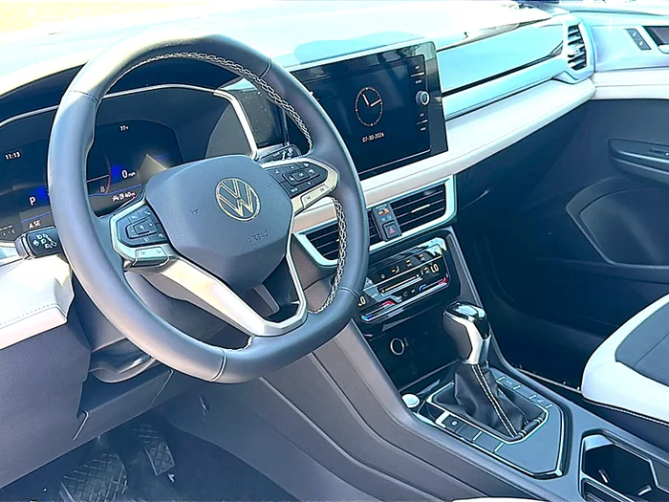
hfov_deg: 49.0
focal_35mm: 38
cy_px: 251
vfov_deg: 37.7
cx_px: 334
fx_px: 734
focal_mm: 6.86
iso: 125
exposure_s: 1/351
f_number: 1.78
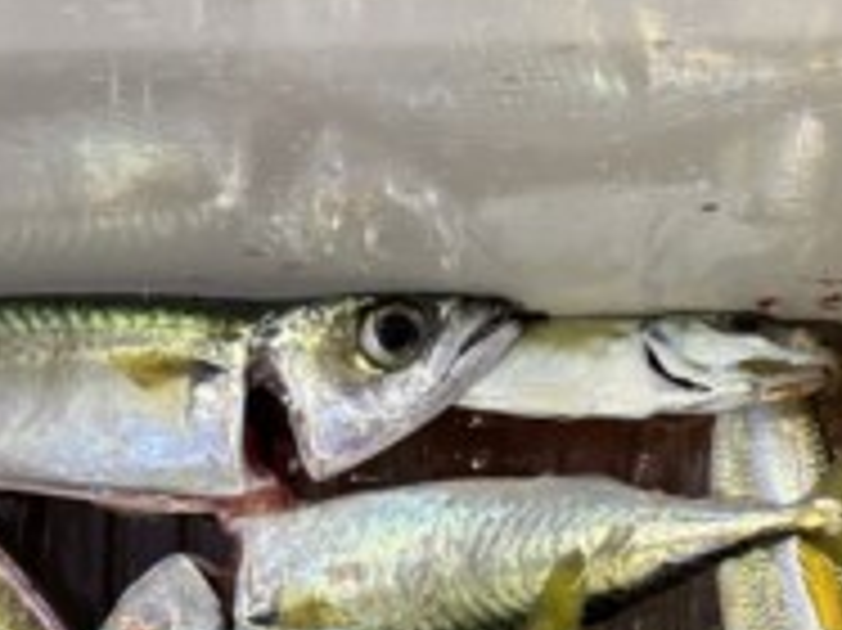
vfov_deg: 18.1
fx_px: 1872
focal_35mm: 77
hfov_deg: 25.2
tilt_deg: -86.1
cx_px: 576
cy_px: 774
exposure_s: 1/60
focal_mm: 6.76
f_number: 1.78
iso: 250
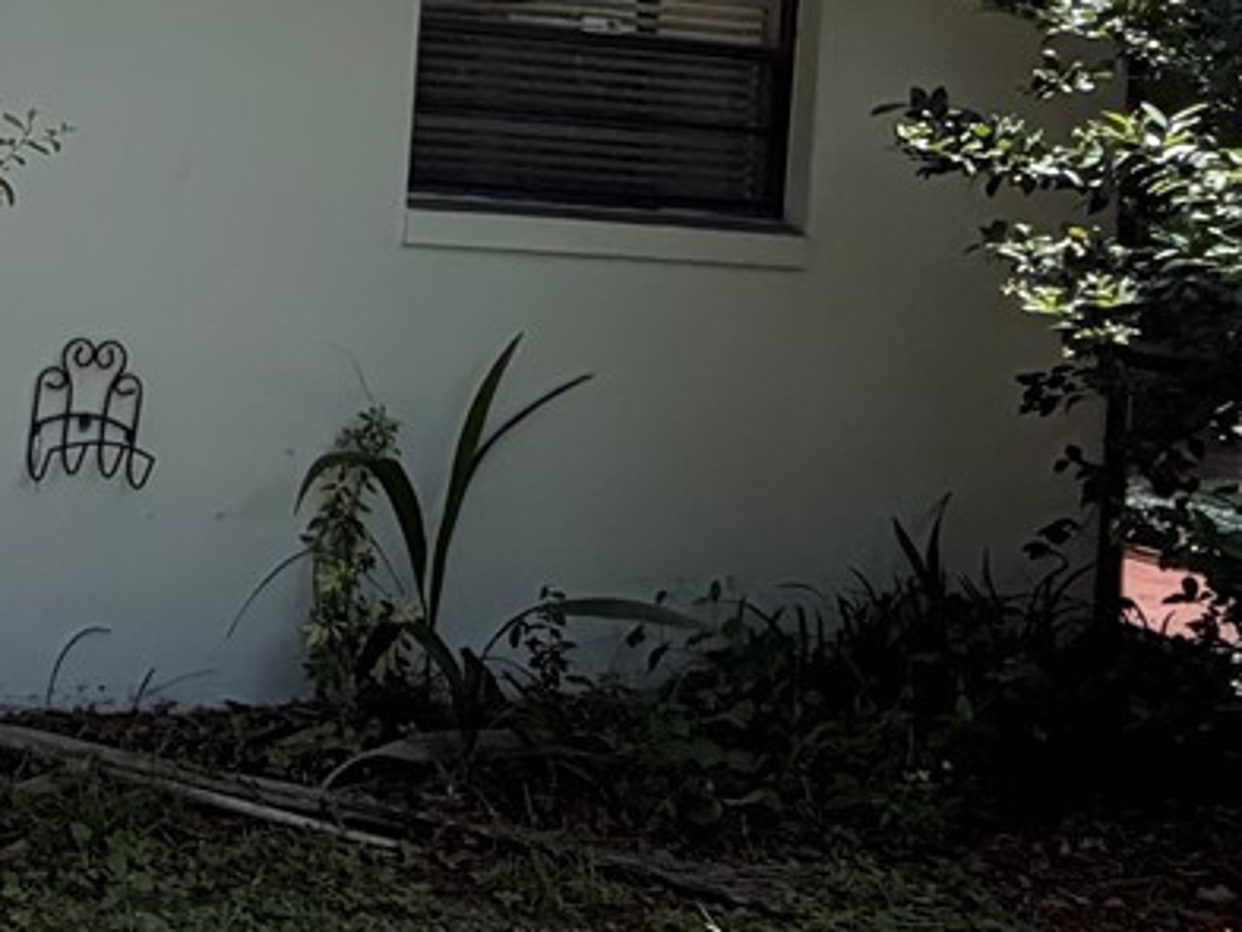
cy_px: 66
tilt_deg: +9.9
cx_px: -193
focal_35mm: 57
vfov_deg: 24.8
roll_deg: -4.9
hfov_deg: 29.7
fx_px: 2046
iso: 40
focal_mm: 2.22
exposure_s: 1/502
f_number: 2.2
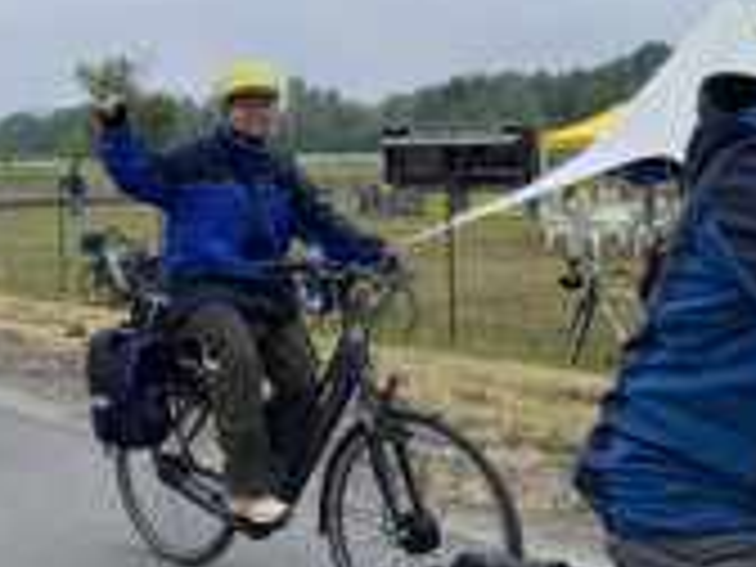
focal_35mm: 62
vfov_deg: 23.4
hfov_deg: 29.0
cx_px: -18
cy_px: 140
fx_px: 1354
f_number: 1.8
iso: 32
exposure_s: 1/1961
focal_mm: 4.2
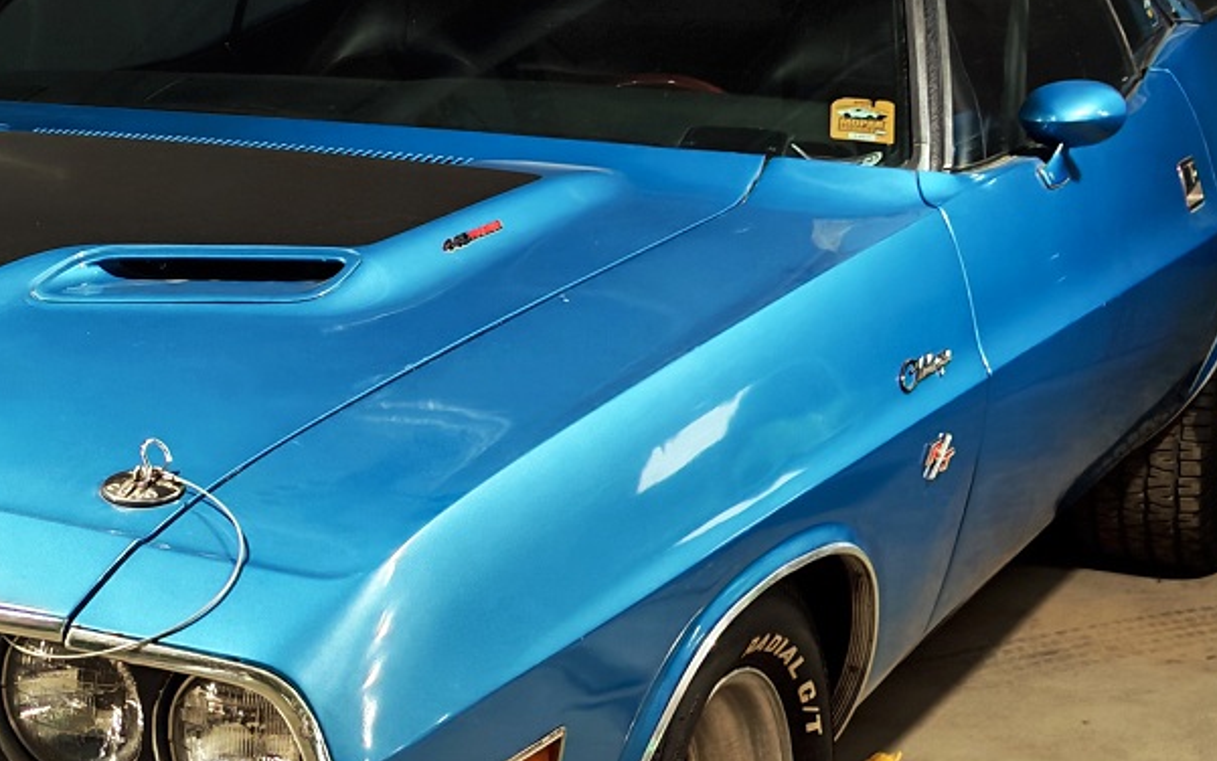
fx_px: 2621
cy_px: 470
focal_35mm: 79
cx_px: 38
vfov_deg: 16.5
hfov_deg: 25.1
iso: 320
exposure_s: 1/25
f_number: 2
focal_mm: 6.83
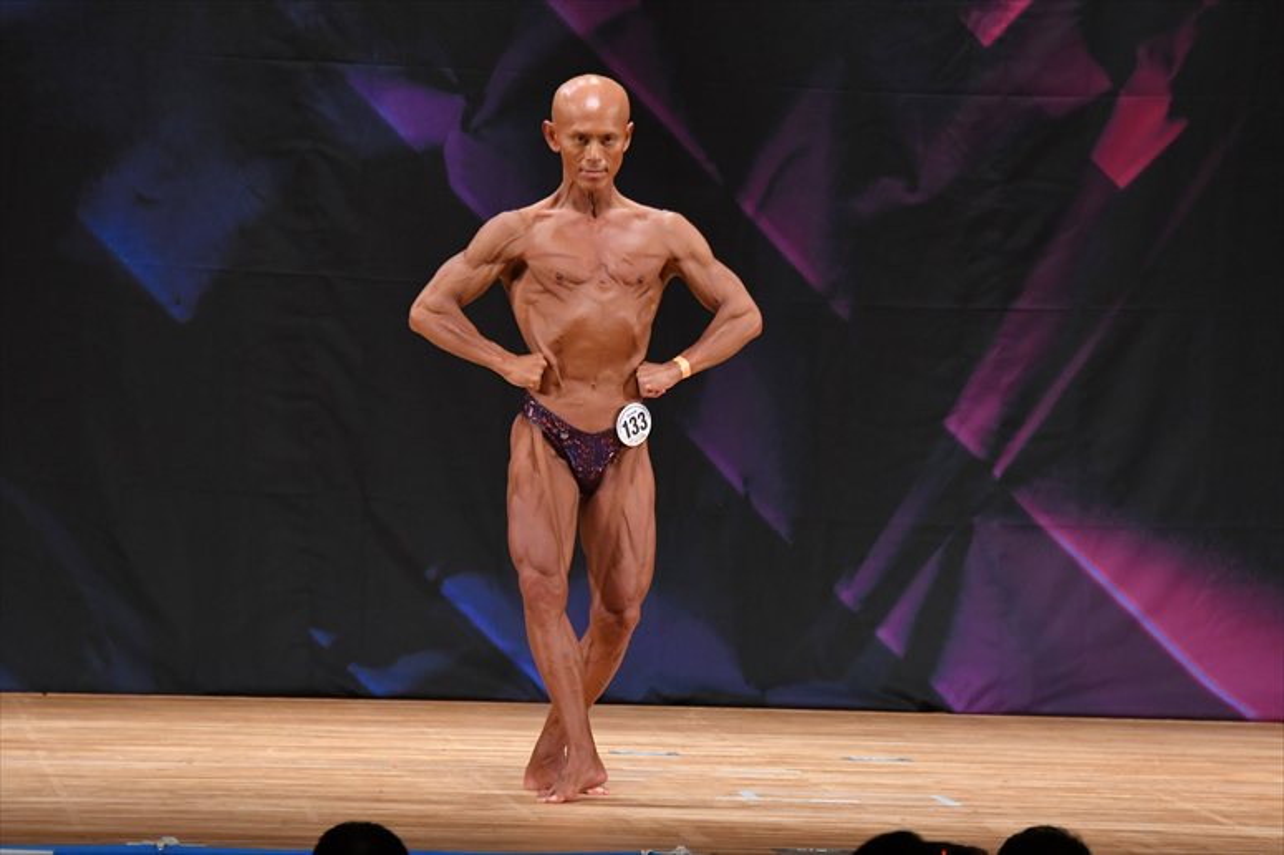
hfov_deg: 7.6
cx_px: 642
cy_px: 428
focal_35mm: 270
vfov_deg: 5.1
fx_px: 9625
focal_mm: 180
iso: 3200
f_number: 5.6
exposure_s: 1/400
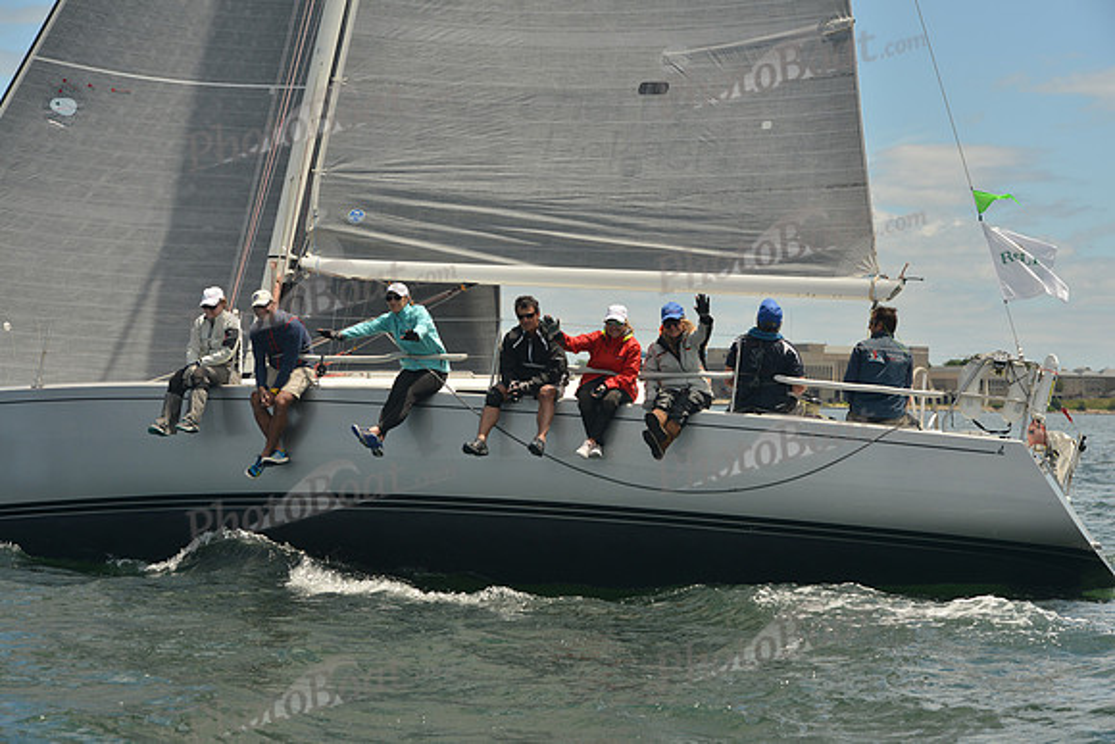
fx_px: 2850
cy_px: 372
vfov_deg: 14.9
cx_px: 558
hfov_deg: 22.1
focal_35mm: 92
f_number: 7.1
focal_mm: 92
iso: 400
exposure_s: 1/800
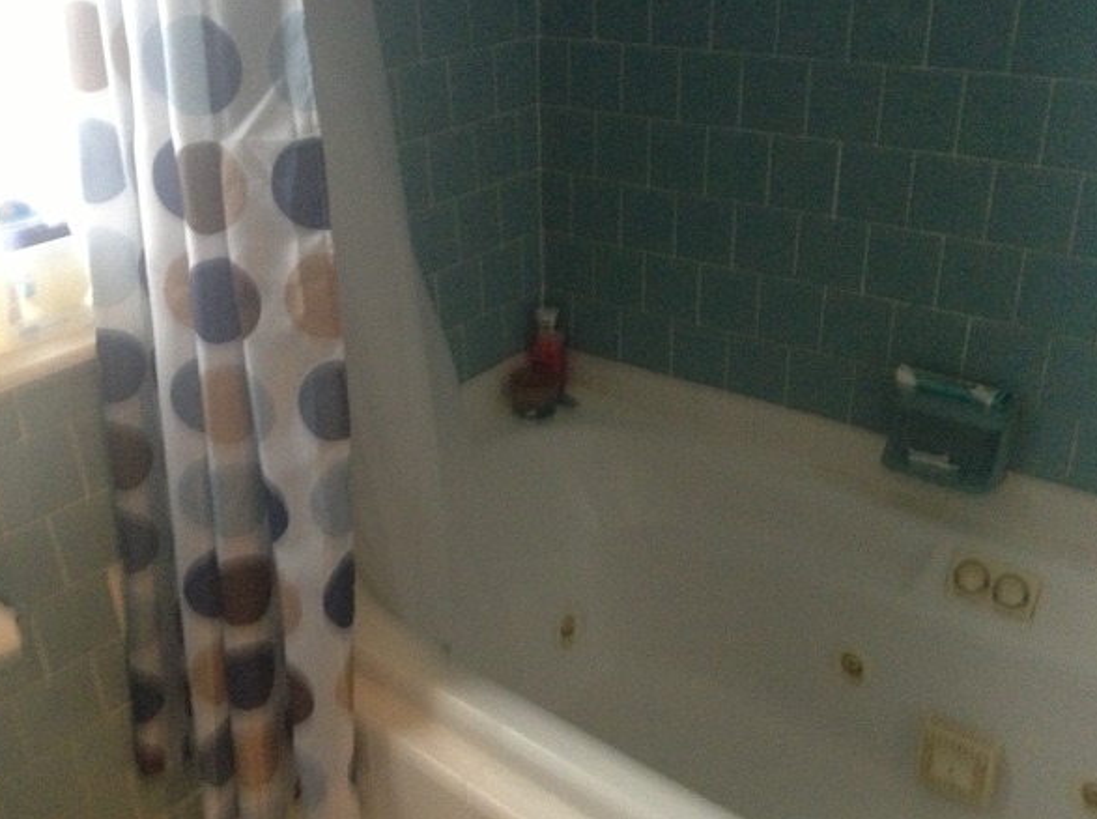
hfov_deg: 51.4
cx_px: 542
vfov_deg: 39.5
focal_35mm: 36
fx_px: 1139
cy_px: 430
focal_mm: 3.3
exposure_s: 1/15
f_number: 2.4
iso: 320
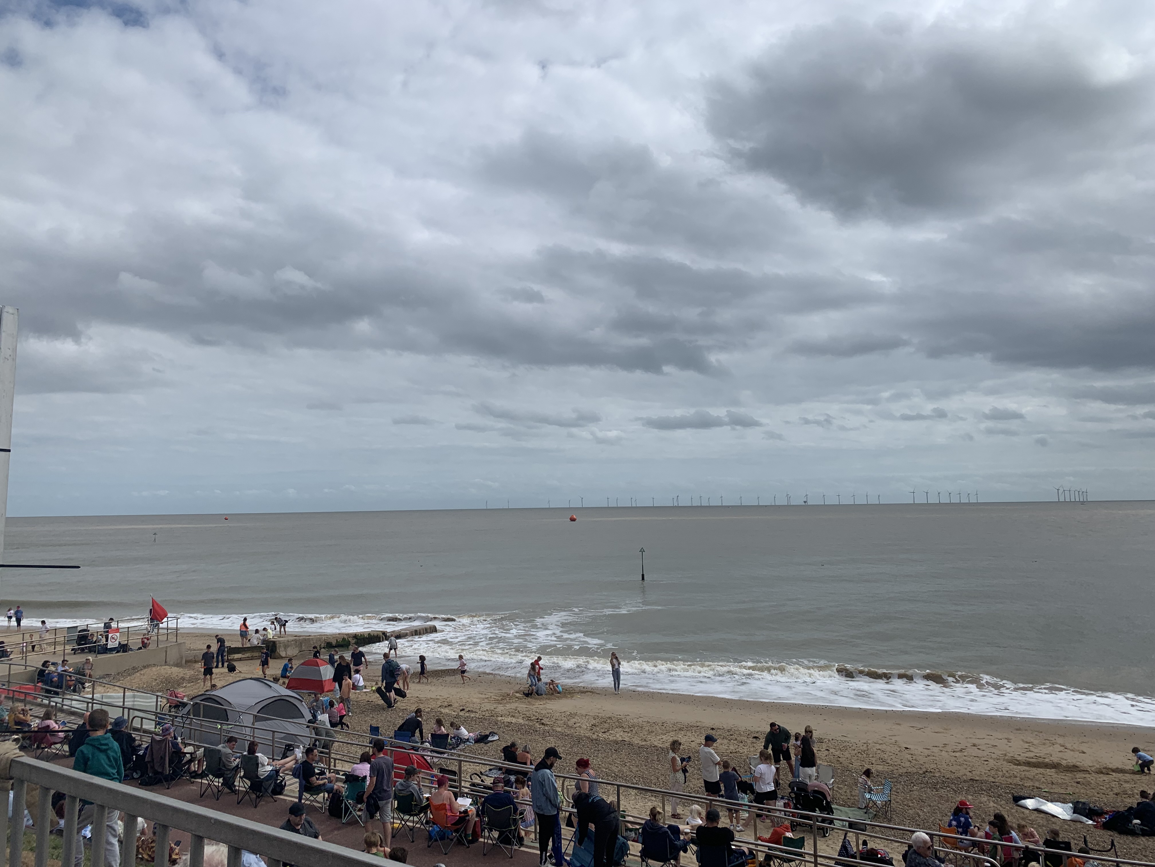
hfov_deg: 67.3
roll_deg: +0.3
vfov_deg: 53.1
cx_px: 578
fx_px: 868
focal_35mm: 26
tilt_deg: +4.0
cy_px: 434
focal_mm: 4.25
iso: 25
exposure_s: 1/6897
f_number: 1.8
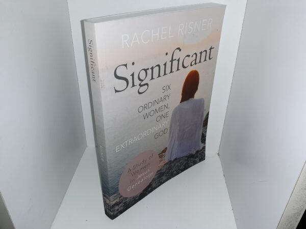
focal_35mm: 28
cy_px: 114
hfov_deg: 63.4
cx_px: 153
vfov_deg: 49.7
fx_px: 248
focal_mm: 3.7
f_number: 1.7
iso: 40
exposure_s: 1/128
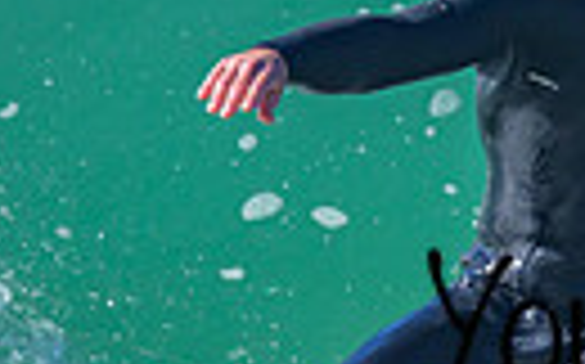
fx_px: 70551
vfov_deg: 0.3
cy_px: 197
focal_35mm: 4429
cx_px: 777
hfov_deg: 0.5
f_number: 6.3
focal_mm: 800
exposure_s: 1/2000
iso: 560
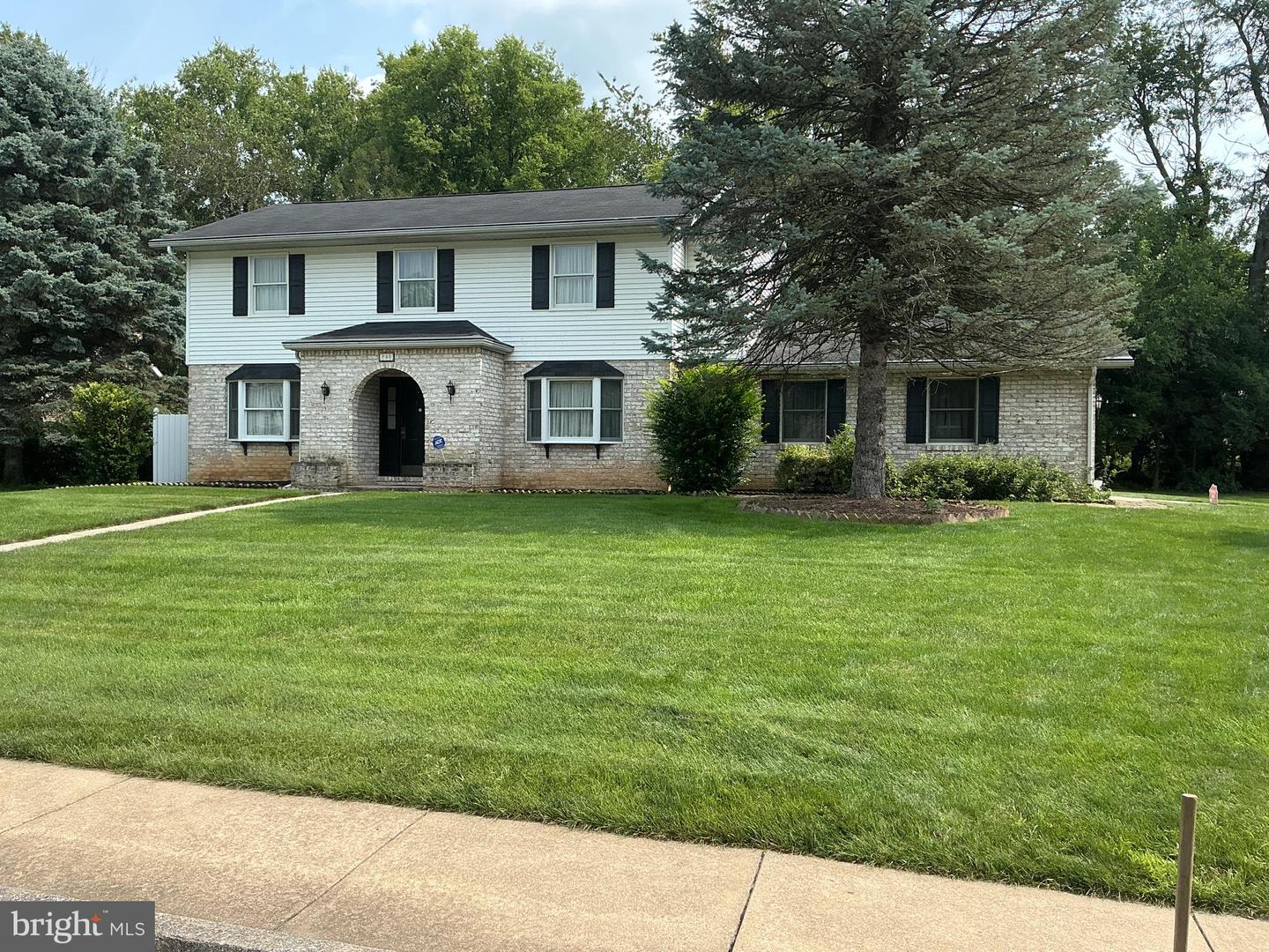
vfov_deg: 48.2
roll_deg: -0.2
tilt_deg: -0.1
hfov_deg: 61.7
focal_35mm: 29
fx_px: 1063
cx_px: 634
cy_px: 476
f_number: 1.8
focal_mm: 3
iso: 25
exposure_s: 1/1035
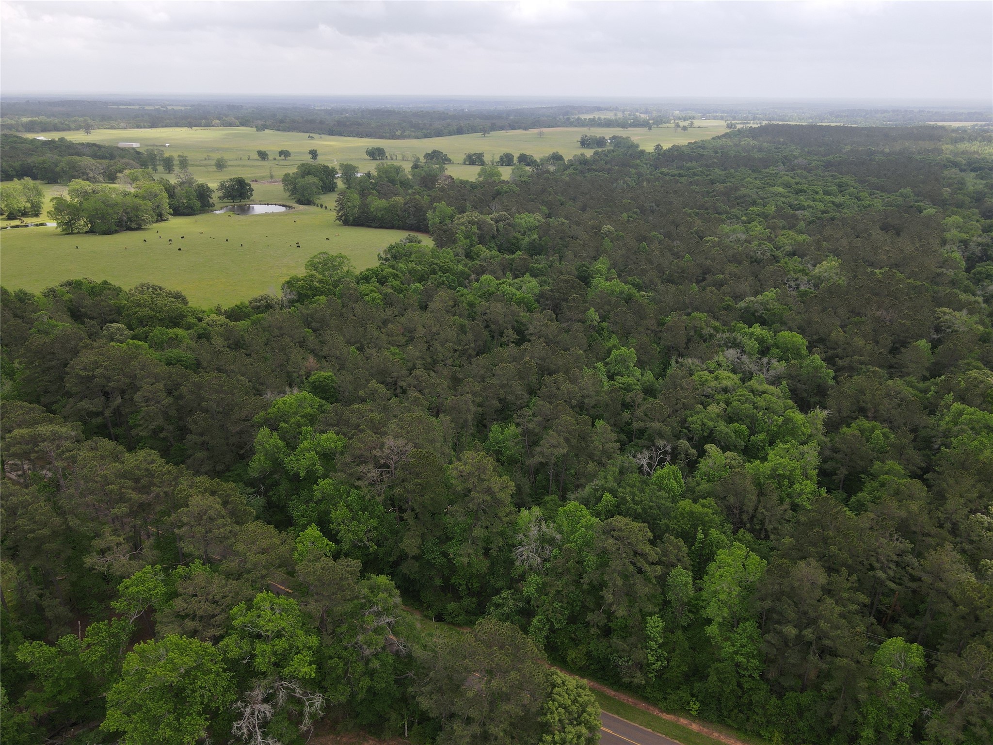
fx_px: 688
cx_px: 496
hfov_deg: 71.6
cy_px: 372
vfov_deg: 56.8
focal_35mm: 24
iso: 110
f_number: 2.8
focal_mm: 4.5
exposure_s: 1/350
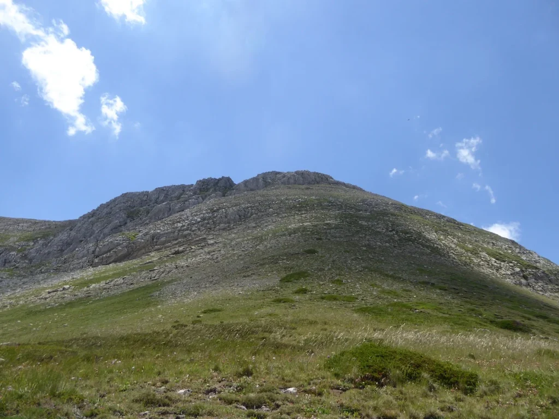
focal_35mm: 25
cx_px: 280
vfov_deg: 54.9
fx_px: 404
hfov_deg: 69.4
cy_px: 210
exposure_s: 1/1000
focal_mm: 4.3
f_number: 3.3
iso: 100
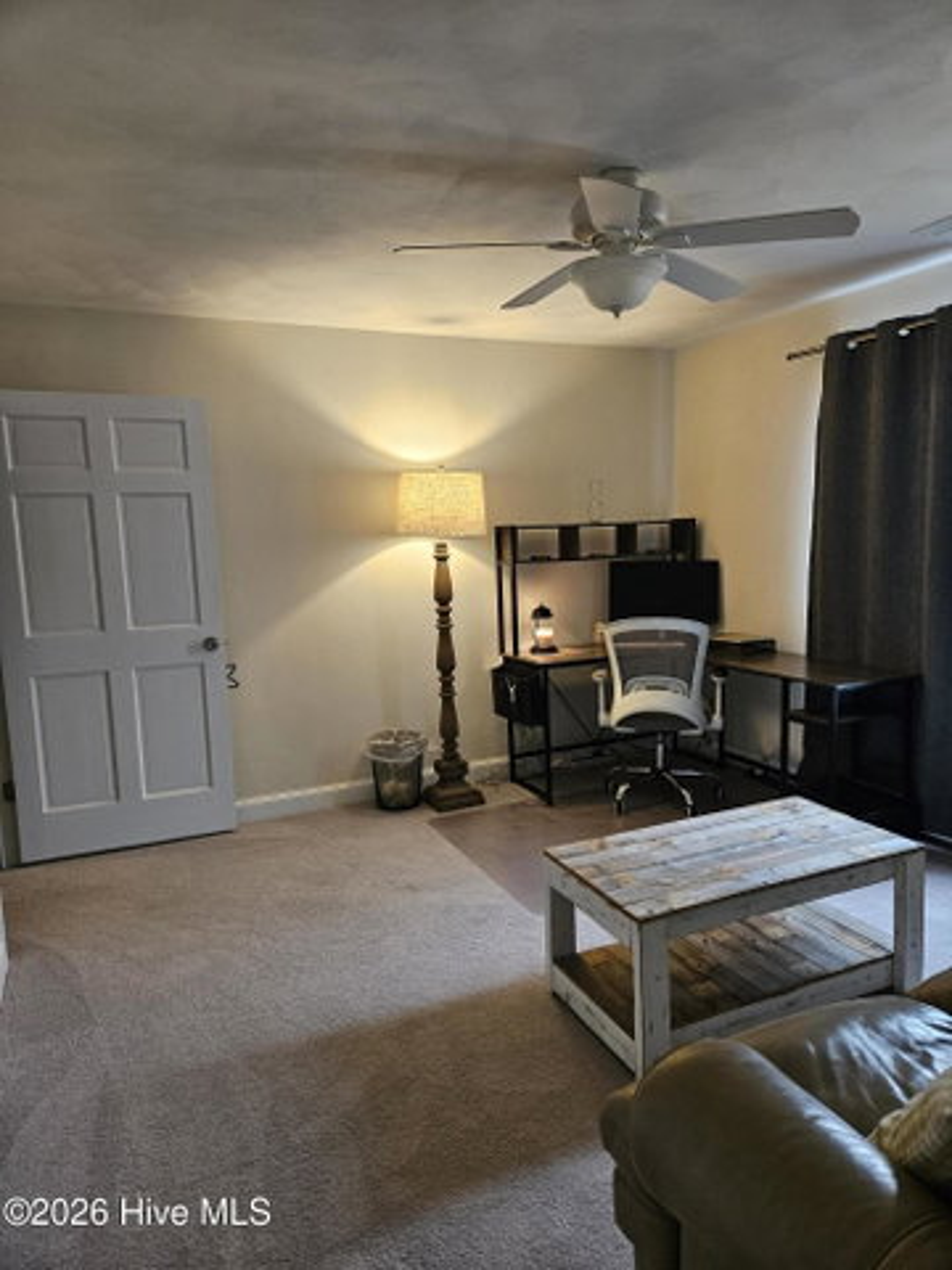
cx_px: 476
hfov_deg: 58.9
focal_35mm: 23
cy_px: 635
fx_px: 843
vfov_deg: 73.9
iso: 320
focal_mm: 5.4
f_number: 1.8
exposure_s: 1/120
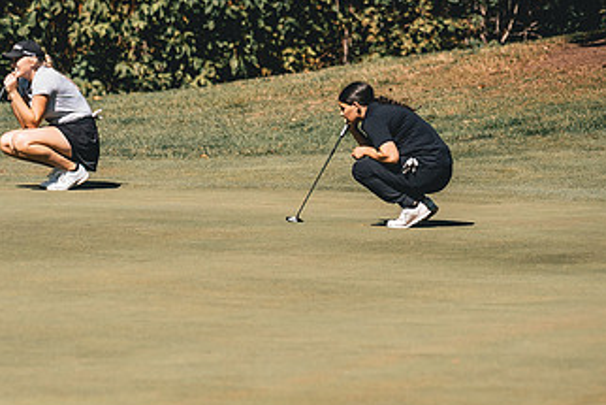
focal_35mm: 401
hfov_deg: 5.1
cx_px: 398
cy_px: 173
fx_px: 6753
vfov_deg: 3.4
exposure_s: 1/5000
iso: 400
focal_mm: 150
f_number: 2.8
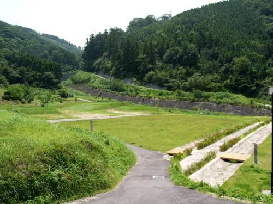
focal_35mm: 36
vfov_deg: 39.7
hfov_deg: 51.4
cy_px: 102
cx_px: 136
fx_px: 284
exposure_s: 1/200
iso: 100
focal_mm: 18
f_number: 7.1
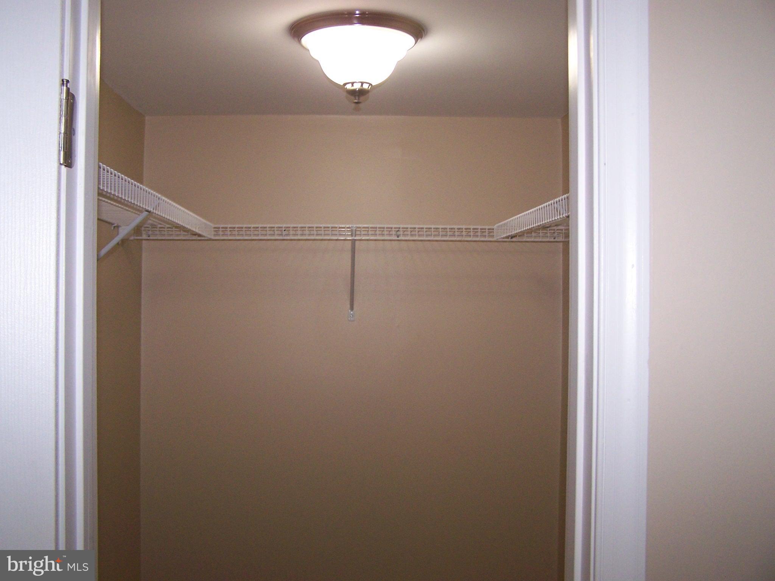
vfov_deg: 37.7
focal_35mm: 38
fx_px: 851
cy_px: 290
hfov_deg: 49.0
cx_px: 388
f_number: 2.8
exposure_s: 1/60
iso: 160
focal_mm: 6.3
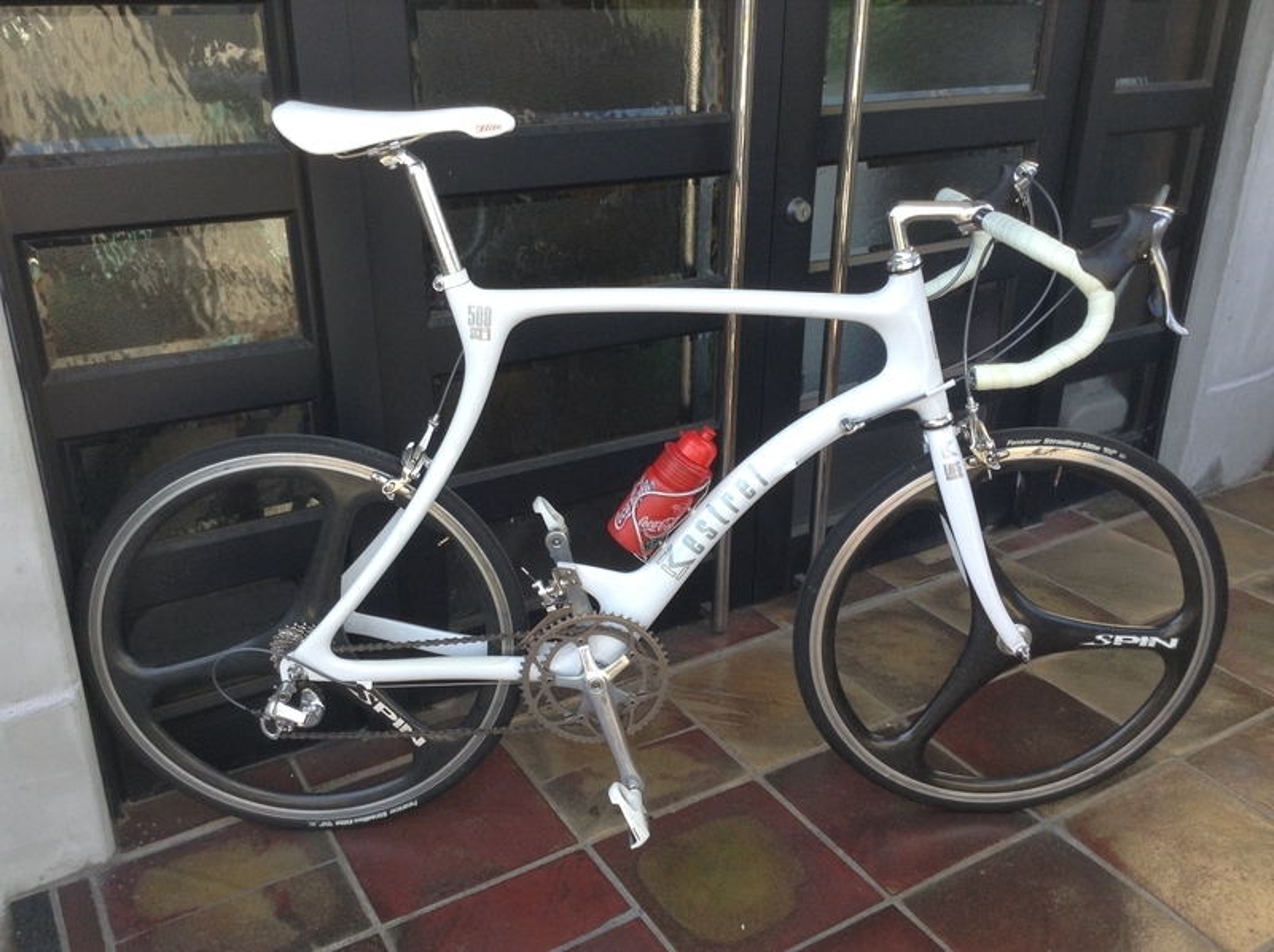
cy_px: 476
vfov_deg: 42.9
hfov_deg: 55.4
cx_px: 637
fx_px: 1213
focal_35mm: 33
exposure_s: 1/120
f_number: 2.4
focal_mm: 3.3
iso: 40
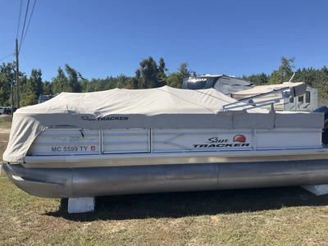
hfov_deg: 61.7
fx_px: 275
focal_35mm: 29
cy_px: 123
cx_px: 164
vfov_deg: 48.2
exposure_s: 1/1675
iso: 25
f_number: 1.8
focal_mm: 3
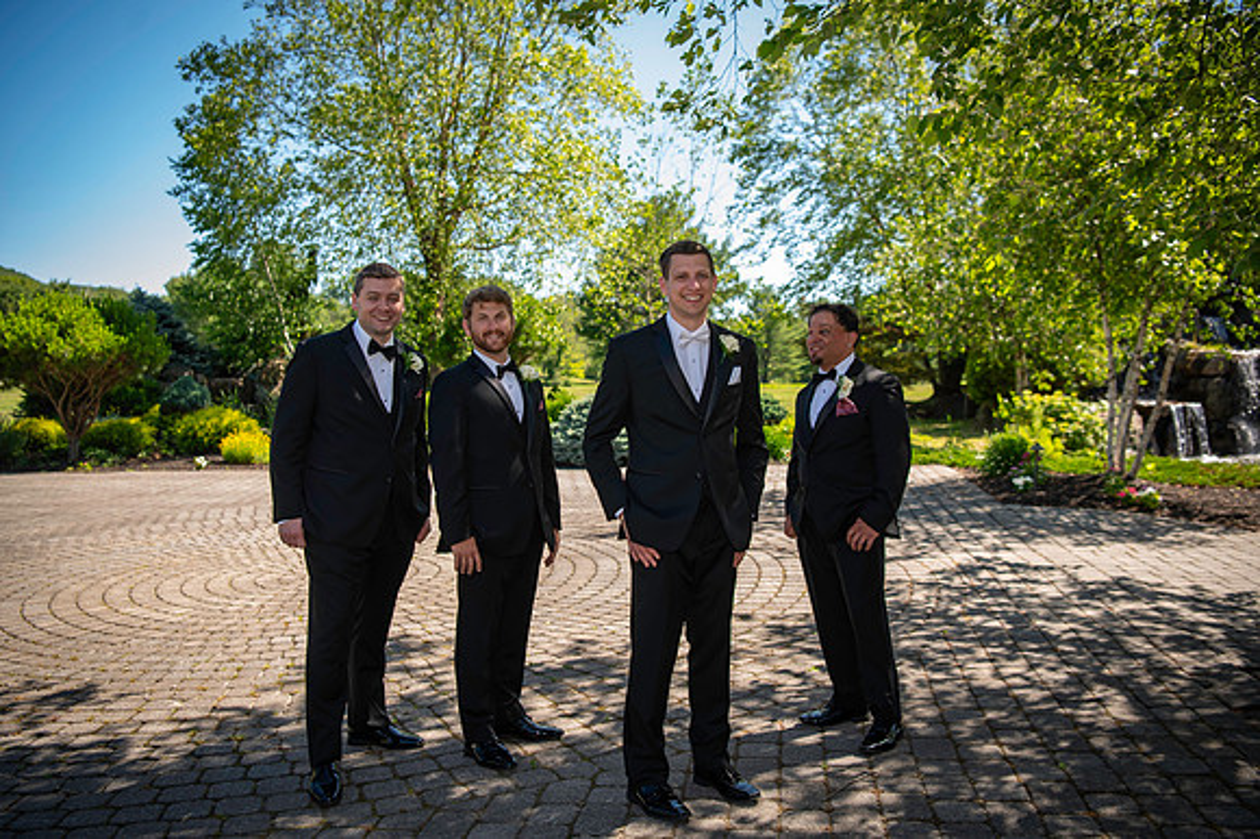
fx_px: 1119
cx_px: 630
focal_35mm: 32
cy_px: 420
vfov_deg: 41.1
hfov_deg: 58.7
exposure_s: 1/800
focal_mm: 32
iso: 250
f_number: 3.2
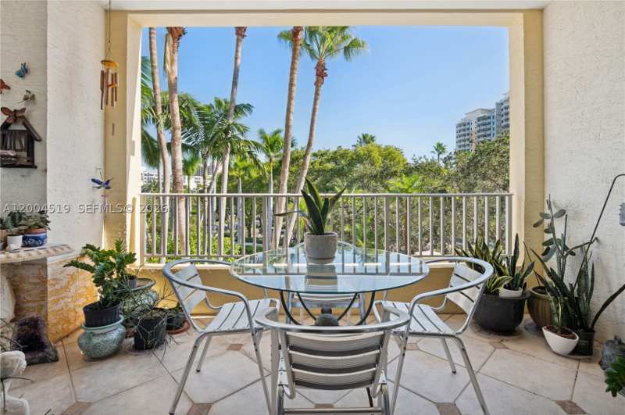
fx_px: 277
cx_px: 312
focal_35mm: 16
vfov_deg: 73.6
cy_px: 208
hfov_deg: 96.8
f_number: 8
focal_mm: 16
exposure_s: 1/200
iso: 250
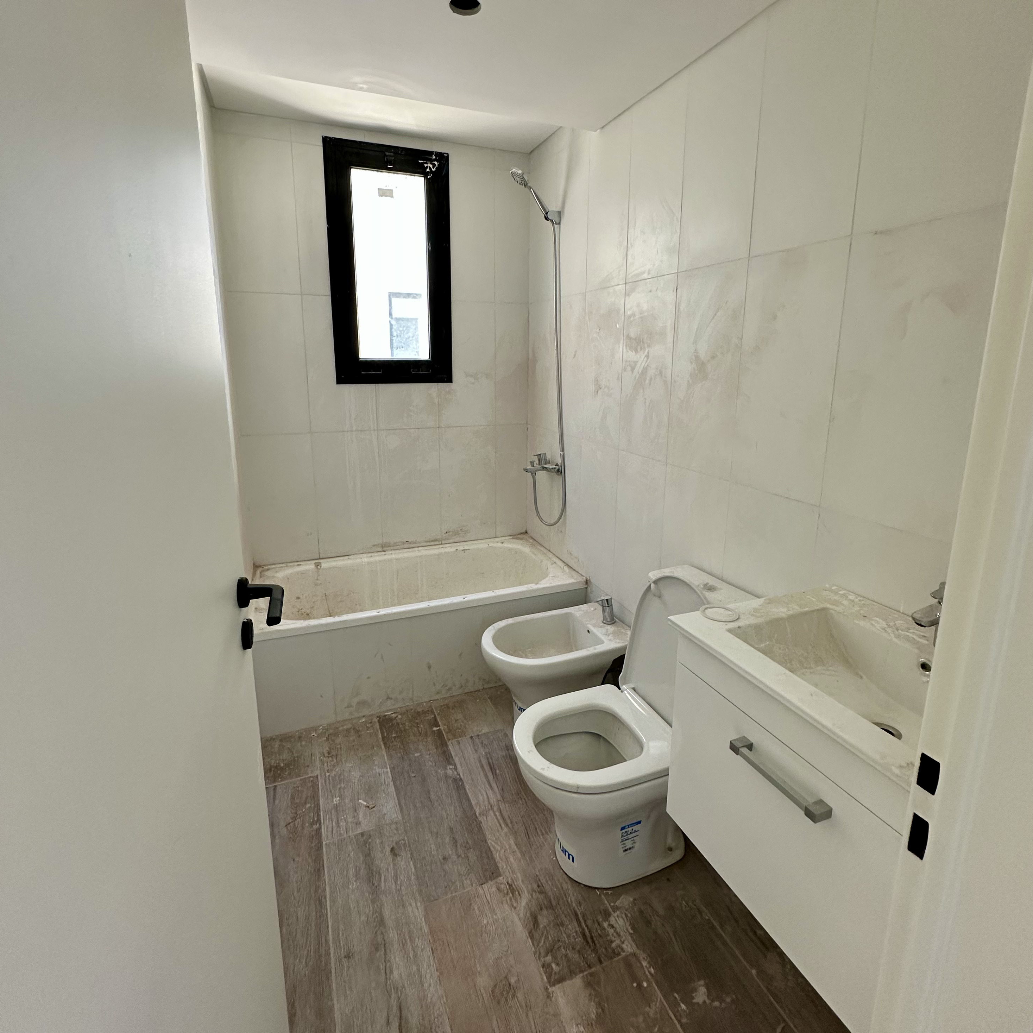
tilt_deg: -10.2
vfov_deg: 83.8
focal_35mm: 17
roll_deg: -1.4
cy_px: 471
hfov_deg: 84.0
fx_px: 574
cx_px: 519
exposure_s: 1/99
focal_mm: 2.22
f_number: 2.2
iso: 160
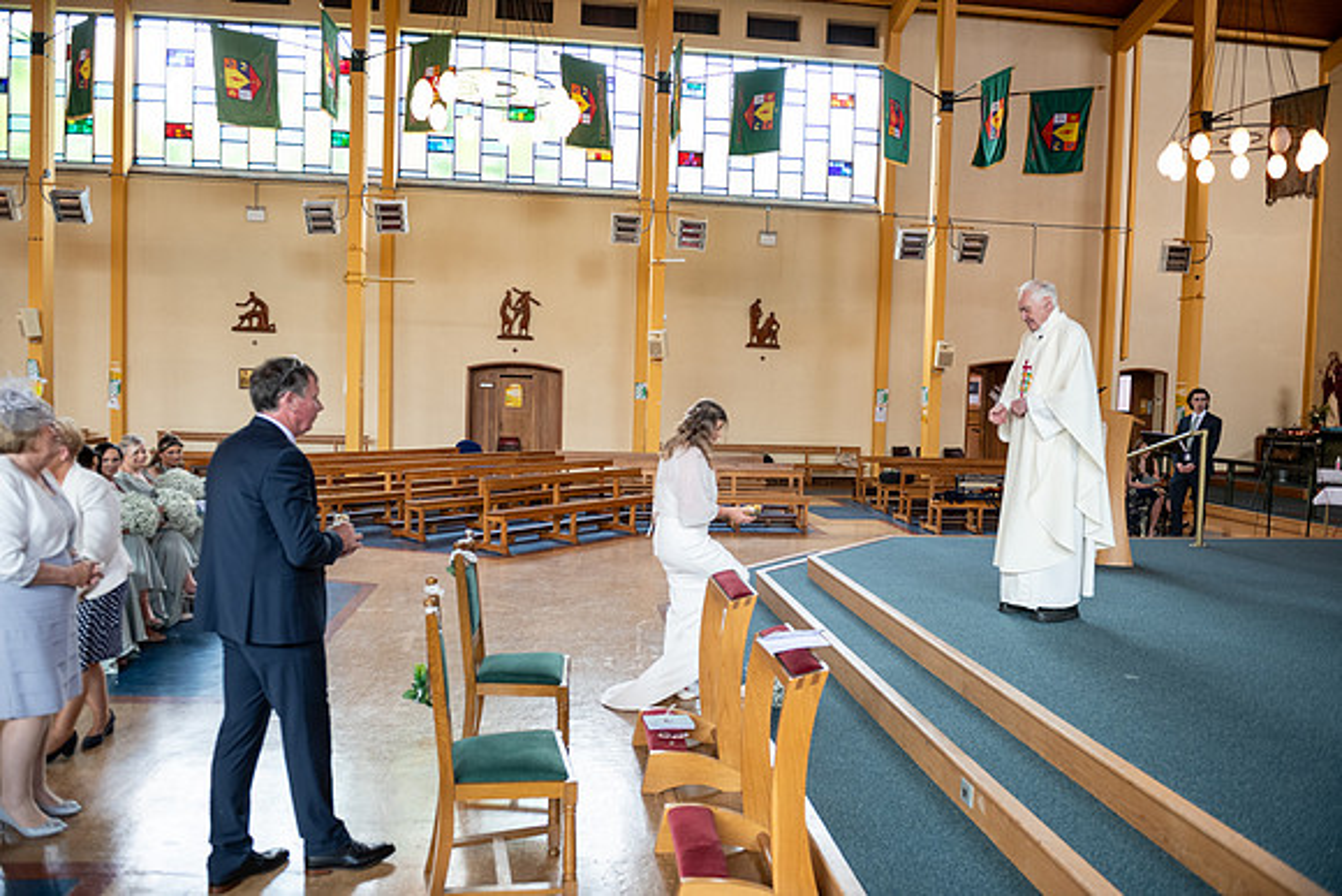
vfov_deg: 53.2
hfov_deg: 73.7
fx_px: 895
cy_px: 448
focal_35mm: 24
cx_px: 671
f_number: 3.5
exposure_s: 1/160
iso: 640
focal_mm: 24
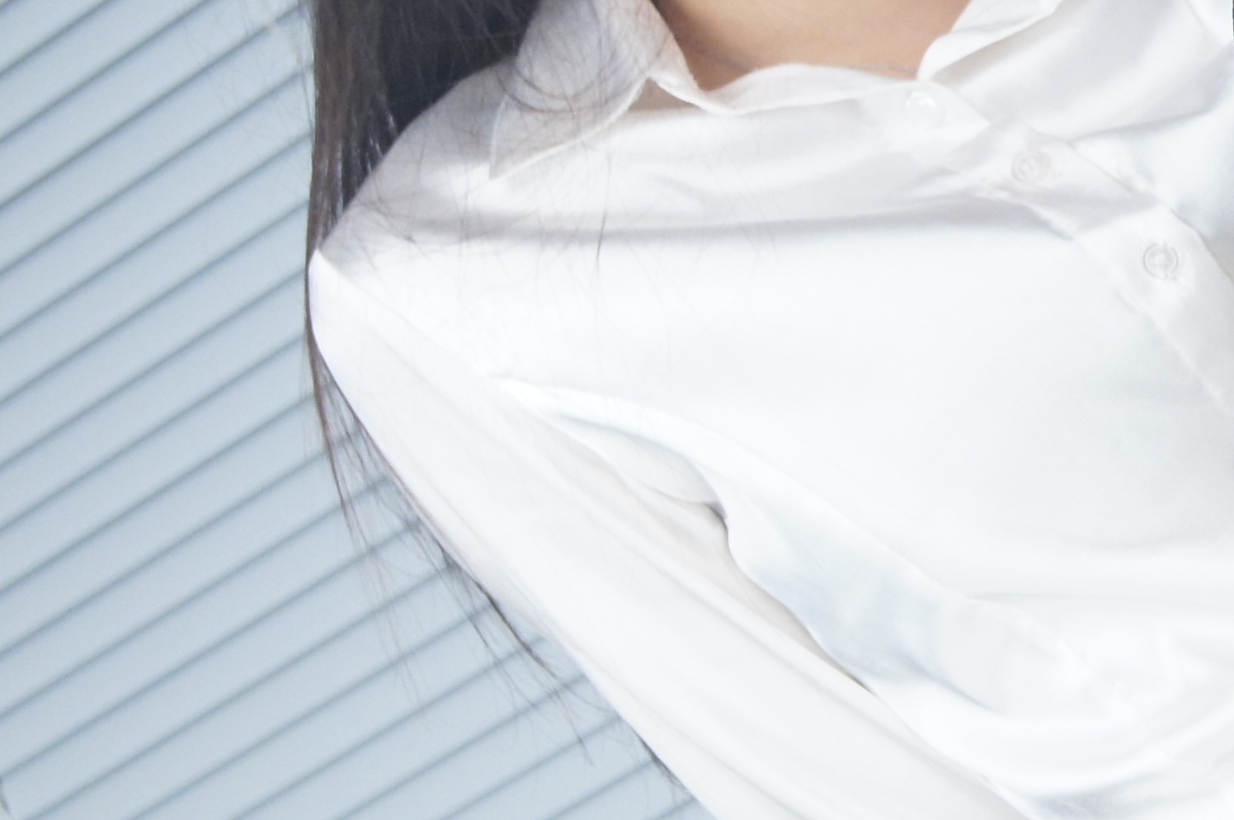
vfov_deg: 6.2
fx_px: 7589
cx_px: 1425
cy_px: 377
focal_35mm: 222
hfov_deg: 9.2
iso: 800
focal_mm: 45
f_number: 5.6
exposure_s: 1/160
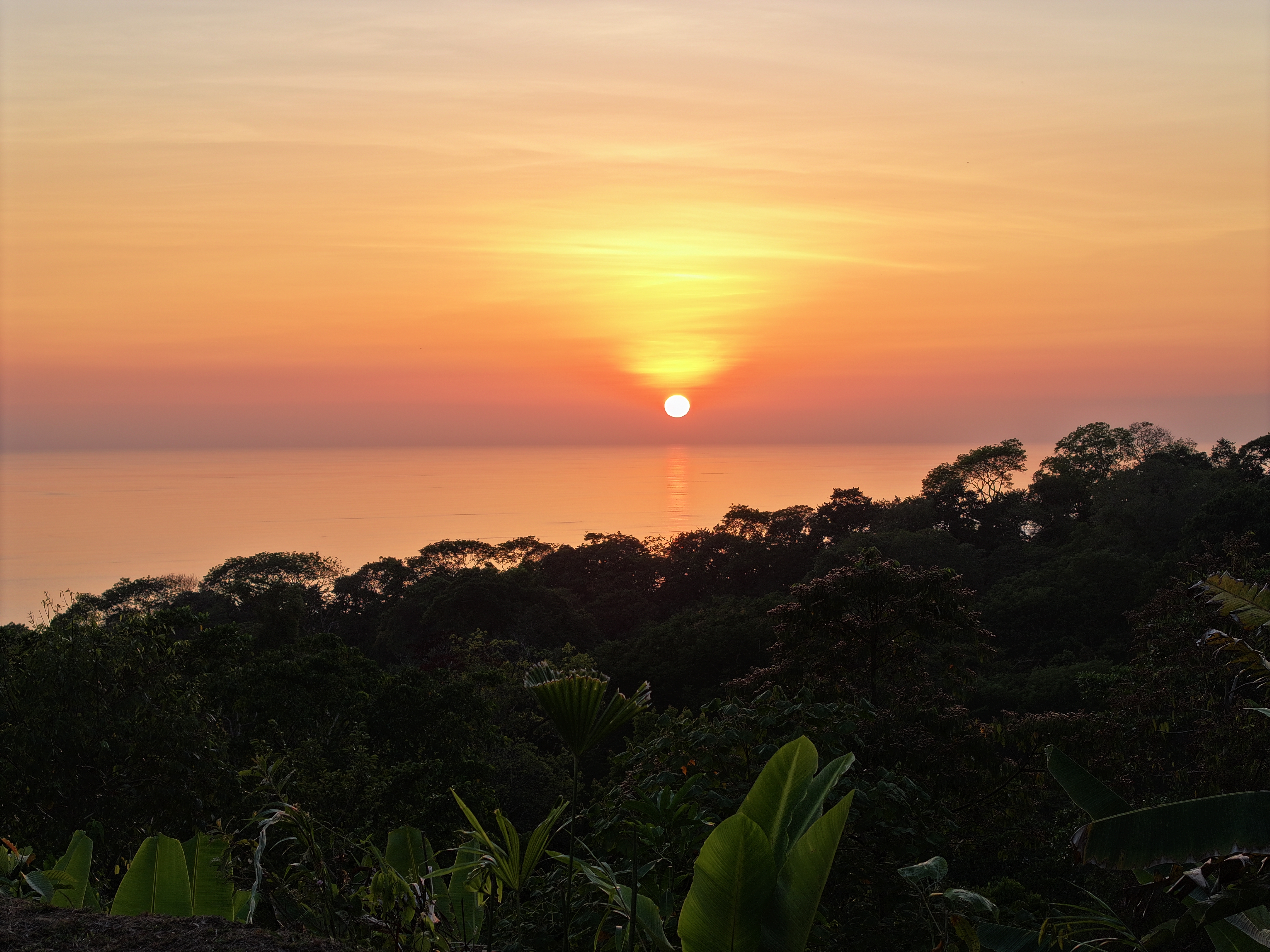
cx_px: 635
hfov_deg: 27.8
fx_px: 2568
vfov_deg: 21.0
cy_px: 476
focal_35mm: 70
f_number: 2.8
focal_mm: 19.35
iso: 100
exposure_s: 1/240
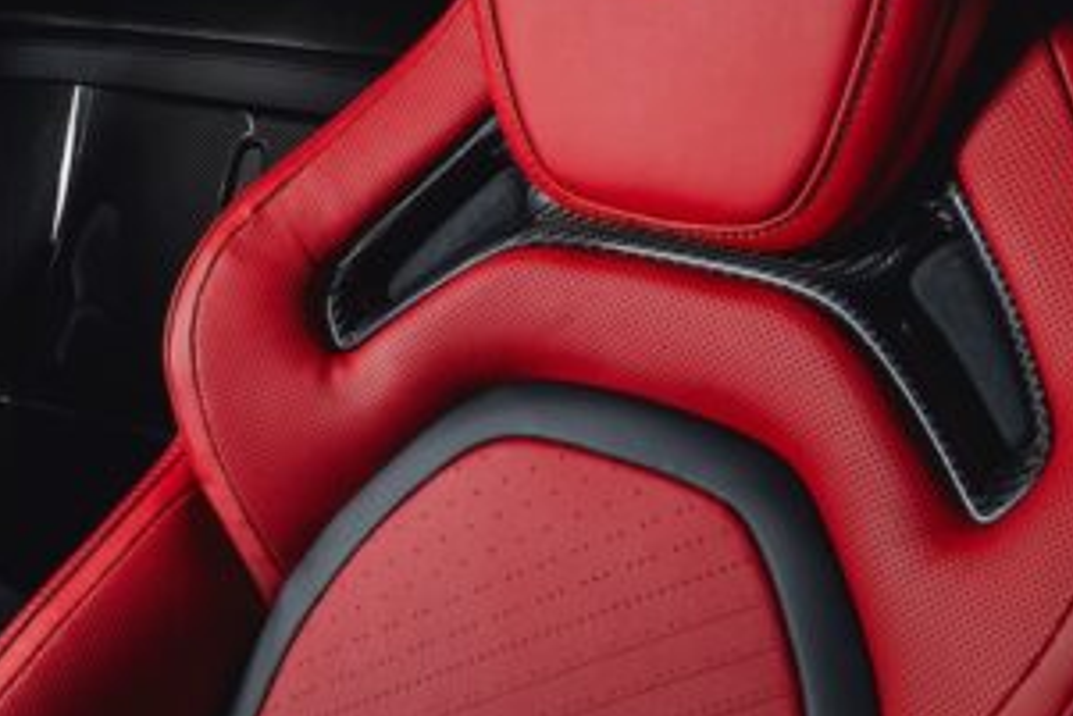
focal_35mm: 68
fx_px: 2028
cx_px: -4
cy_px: 128
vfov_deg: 19.8
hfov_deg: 27.9
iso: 100
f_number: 9
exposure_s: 6
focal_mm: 25
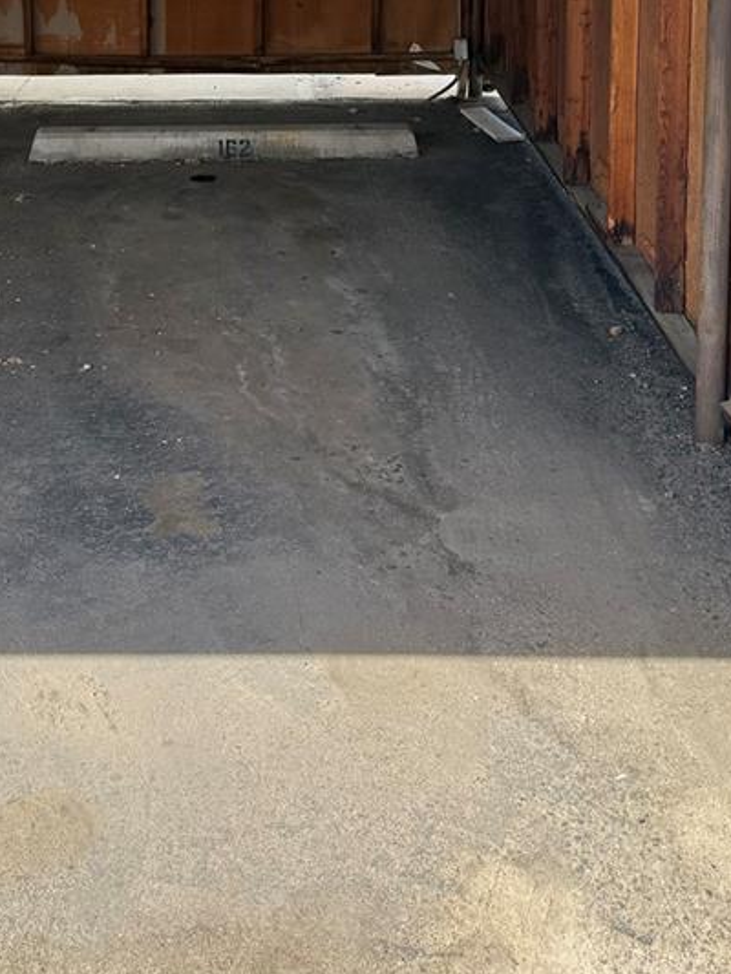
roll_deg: -0.1
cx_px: 260
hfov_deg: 26.9
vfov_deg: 33.1
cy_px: 42
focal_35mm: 54
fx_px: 1520
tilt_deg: -7.0
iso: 80
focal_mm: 6.76
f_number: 1.78
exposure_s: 1/765
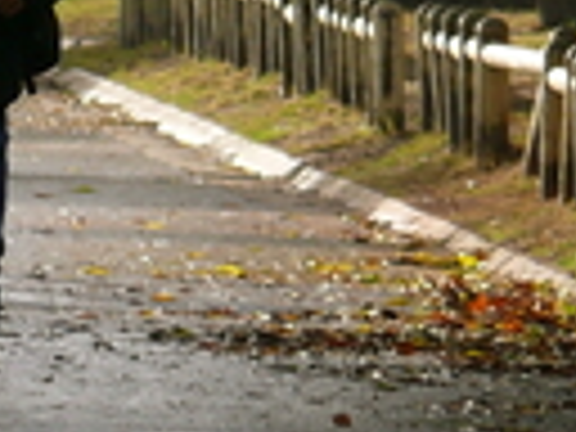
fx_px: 43679
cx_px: -396
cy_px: 126
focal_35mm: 2625
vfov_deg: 0.6
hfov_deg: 0.8
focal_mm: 88.8
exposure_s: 1/200
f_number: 5
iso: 100
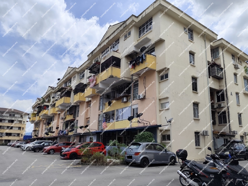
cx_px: 124
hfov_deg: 73.9
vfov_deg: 58.9
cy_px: 93
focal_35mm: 23
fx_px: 165
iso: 50
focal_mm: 6.14
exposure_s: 1/1882
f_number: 1.65
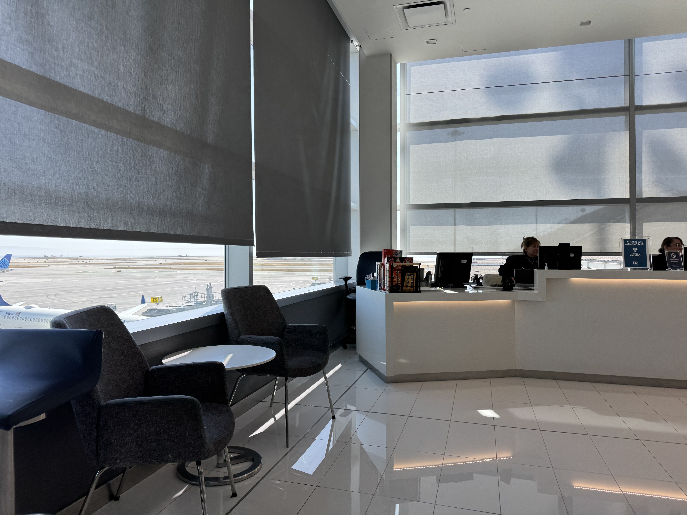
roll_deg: -0.3
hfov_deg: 71.6
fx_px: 476
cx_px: 344
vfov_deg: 56.8
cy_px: 258
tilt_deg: -0.4
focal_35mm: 24
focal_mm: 6.76
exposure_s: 1/495
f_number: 1.78
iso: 80
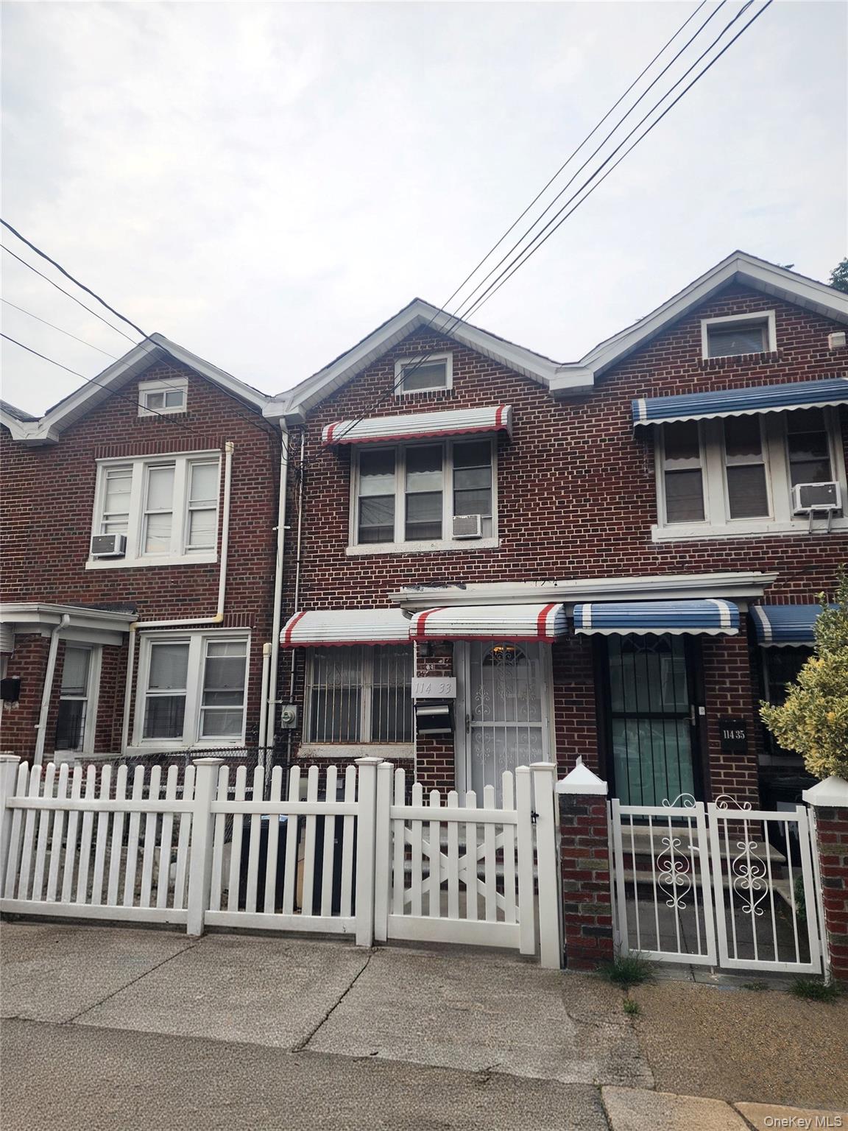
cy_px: 566
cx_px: 424
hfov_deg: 58.9
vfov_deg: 73.9
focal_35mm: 23
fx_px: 751
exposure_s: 1/313
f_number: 1.8
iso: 12
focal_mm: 6.4
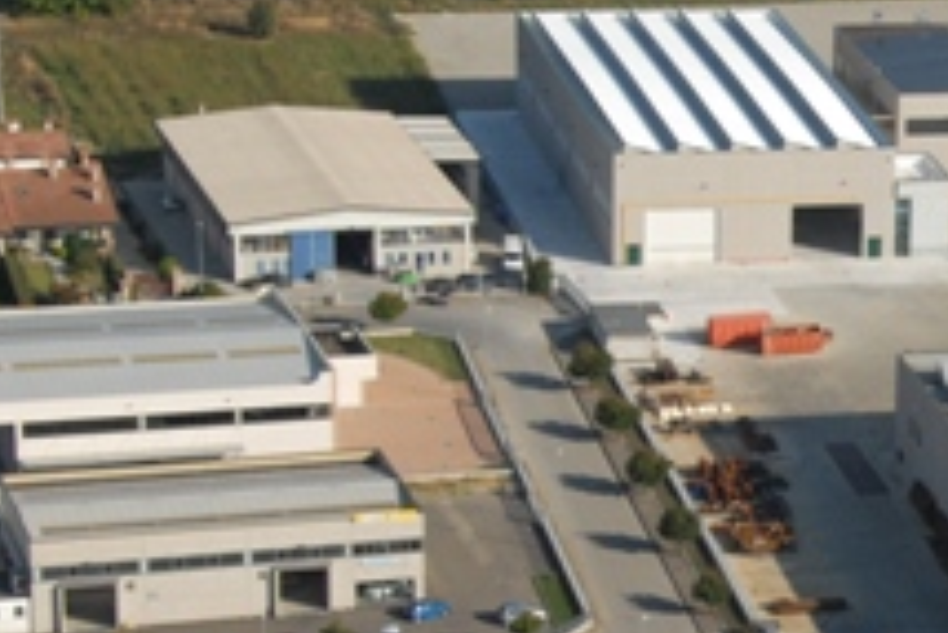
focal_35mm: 169
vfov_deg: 8.1
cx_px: 1318
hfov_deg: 11.7
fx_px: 4453
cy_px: 542
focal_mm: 38
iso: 320
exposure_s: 1/800
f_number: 8
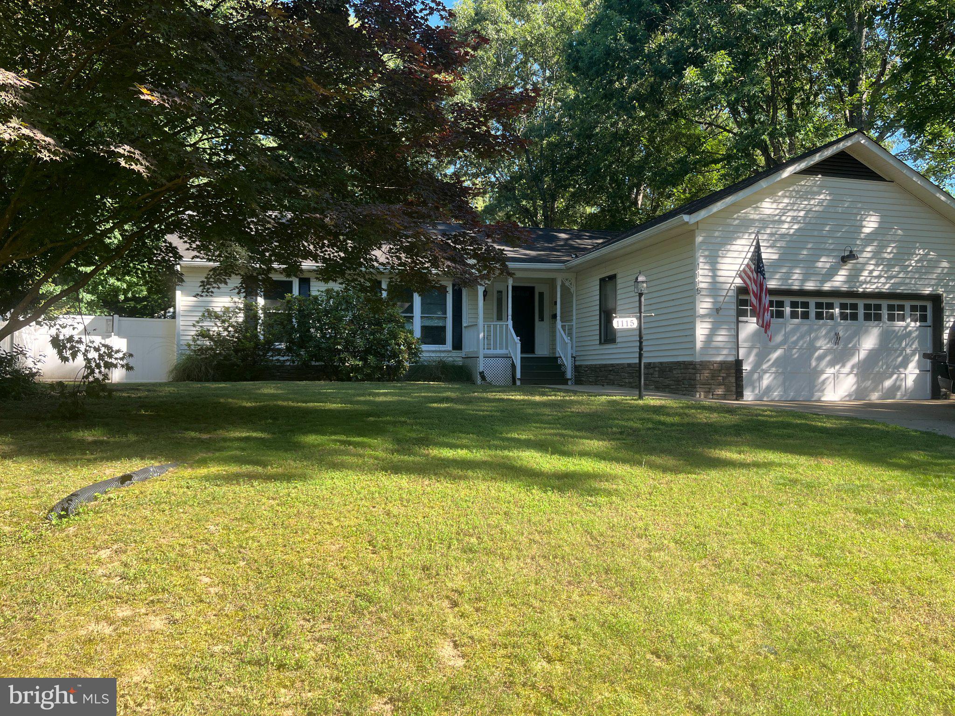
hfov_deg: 67.3
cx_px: 478
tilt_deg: +0.7
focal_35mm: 26
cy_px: 358
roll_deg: -0.3
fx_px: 717
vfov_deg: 53.1
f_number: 1.6
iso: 50
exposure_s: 1/723
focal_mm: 5.1
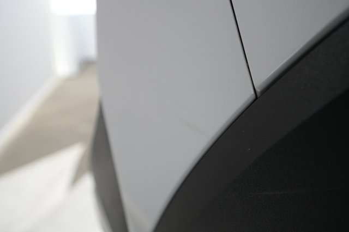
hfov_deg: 65.5
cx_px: 174
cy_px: 116
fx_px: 271
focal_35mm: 28
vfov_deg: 46.4
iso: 1600
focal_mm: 28
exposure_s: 1/80
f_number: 4.5
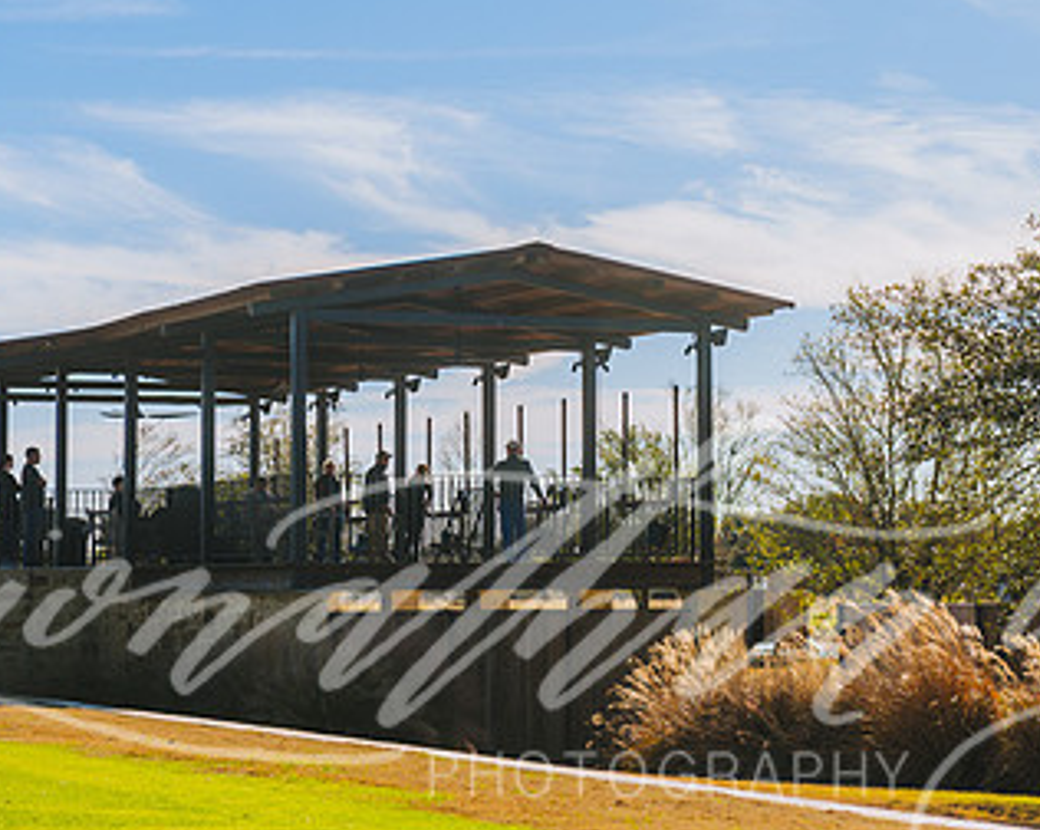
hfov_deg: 19.2
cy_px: 231
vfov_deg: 15.3
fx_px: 3074
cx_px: 592
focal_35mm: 100
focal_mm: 58
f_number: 4.5
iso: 100
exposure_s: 1/1250
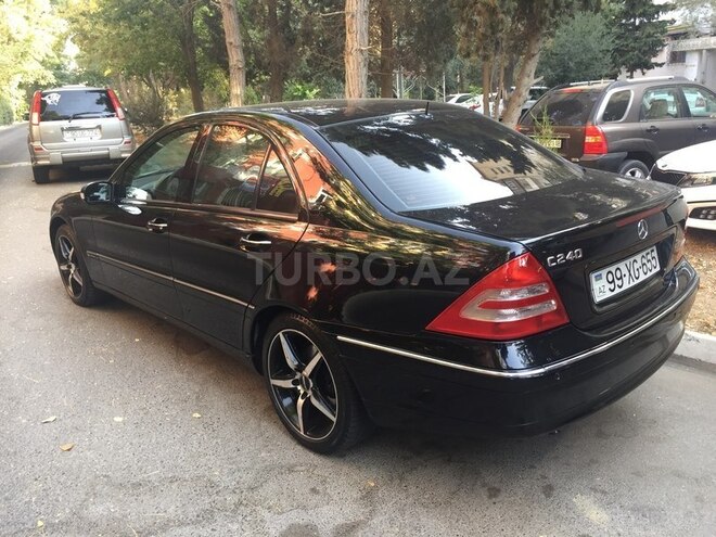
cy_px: 268
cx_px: 358
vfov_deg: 48.2
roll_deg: +1.9
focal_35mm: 29
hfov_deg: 61.7
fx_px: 600
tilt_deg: -16.3
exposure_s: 1/50
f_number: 2.2
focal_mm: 4.15
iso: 32
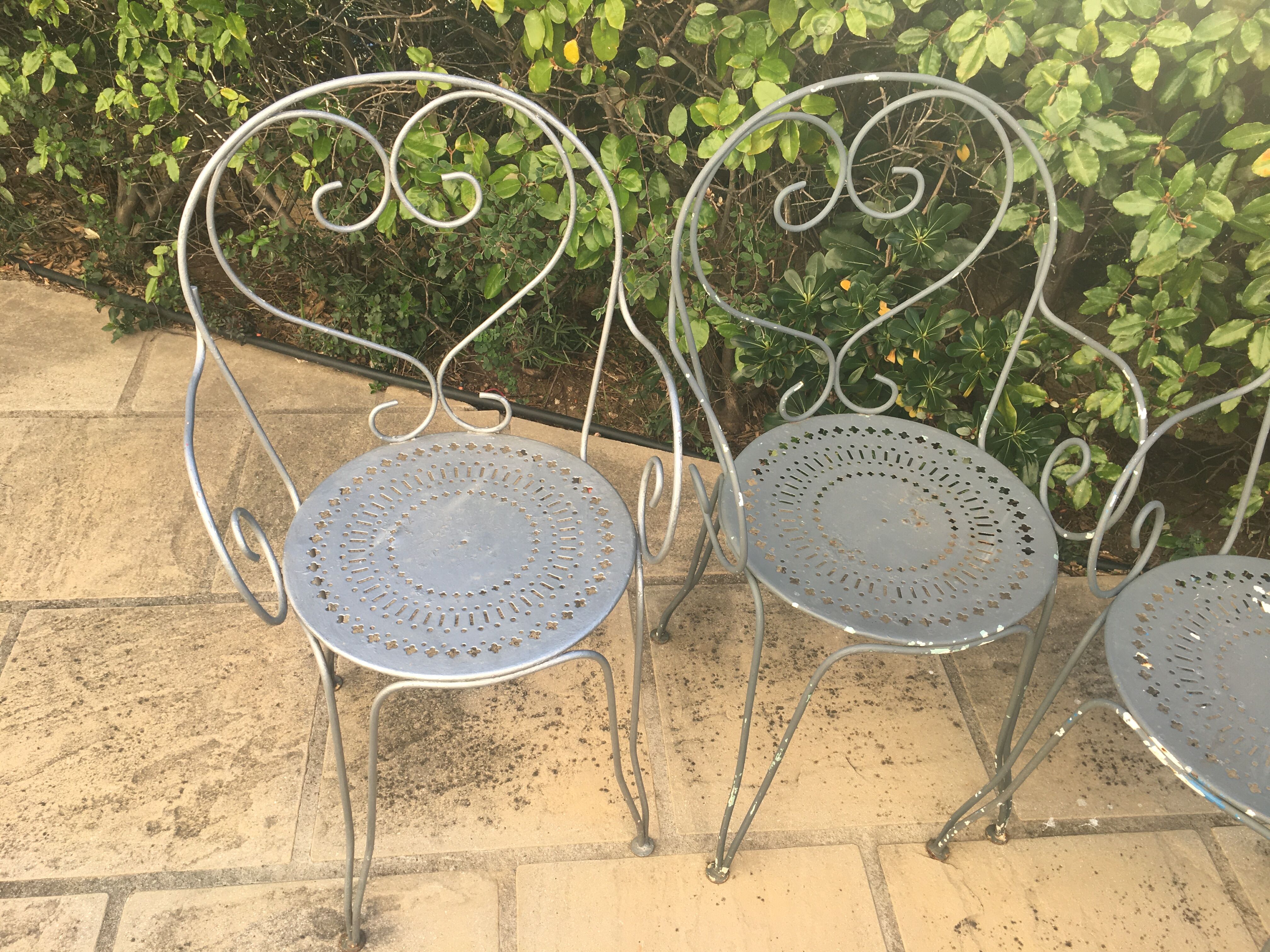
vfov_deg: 48.2
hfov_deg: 61.7
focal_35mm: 29
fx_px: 1064
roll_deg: -2.8
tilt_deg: -42.9
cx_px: 635
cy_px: 476
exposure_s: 1/125
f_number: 2.2
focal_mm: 4.15
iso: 25
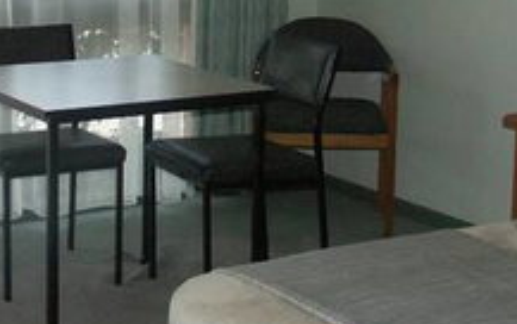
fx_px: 1255
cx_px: 222
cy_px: 7
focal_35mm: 89
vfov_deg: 14.5
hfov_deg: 23.3
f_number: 2.8
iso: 200
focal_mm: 9.95
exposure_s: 1/400
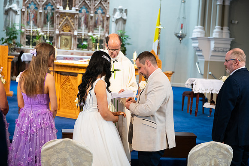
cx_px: 124
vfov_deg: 20.6
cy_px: 83
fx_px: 457
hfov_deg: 30.5
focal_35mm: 66
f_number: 3.5
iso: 800
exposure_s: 1/160
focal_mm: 66
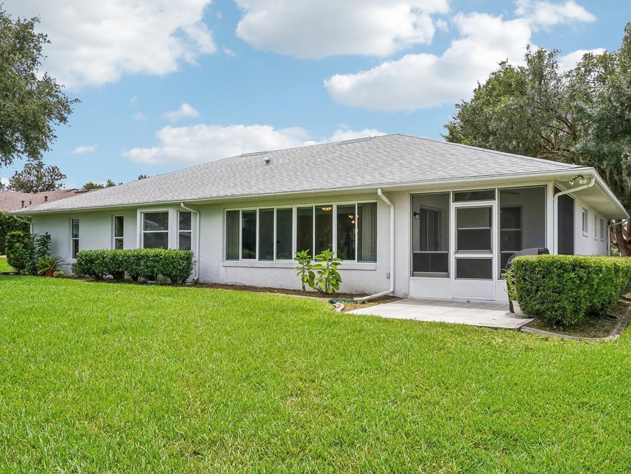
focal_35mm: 28
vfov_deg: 49.7
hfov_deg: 63.4
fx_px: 510
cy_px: 242
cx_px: 319
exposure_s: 1/30
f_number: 20
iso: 160
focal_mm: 25
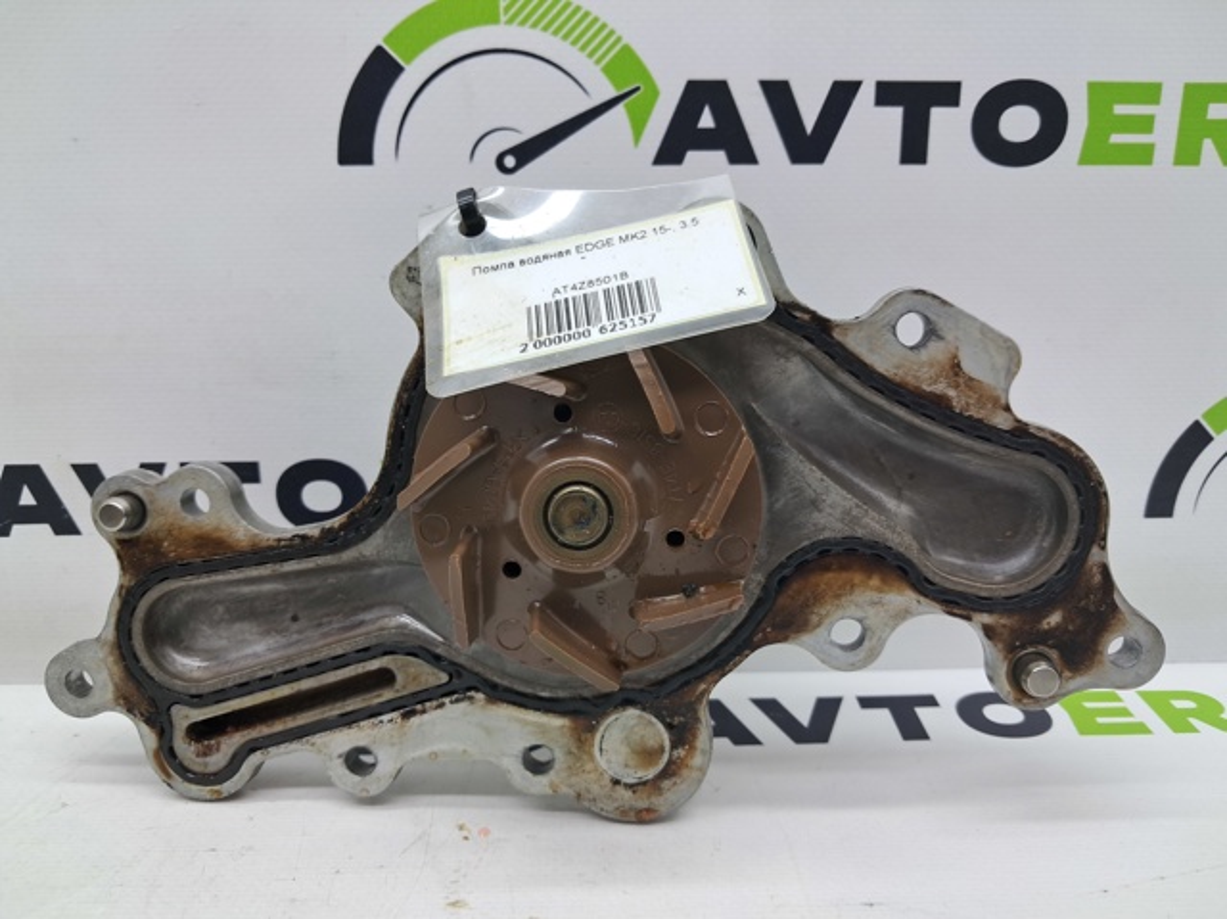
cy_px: 460
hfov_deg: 65.4
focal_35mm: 27
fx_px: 956
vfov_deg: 51.3
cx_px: 614
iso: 50
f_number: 1.8
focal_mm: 4
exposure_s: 1/60
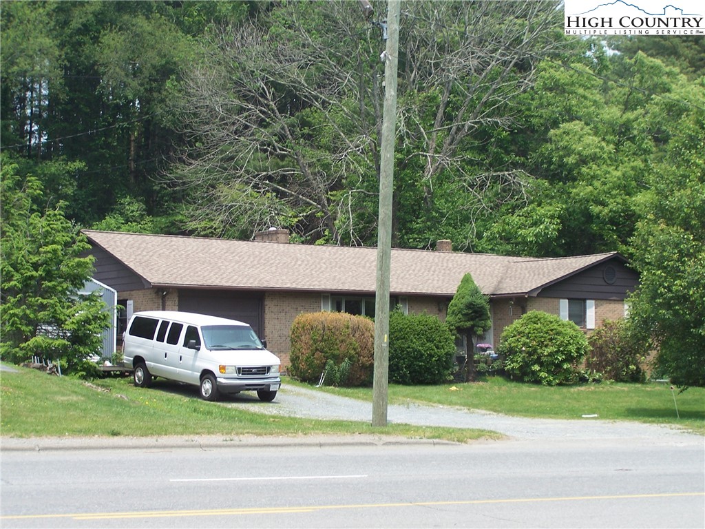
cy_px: 264
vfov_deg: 19.6
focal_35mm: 75
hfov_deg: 26.0
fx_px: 1527
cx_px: 352
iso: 80
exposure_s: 1/750
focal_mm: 12.4
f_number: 3.2
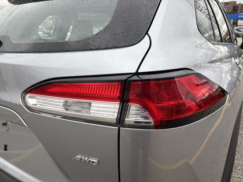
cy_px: 91
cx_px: 122
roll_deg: -0.6
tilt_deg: -18.9
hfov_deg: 67.3
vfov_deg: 53.1
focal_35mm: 26
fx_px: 183
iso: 50
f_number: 1.6
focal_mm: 5.96
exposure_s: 1/544
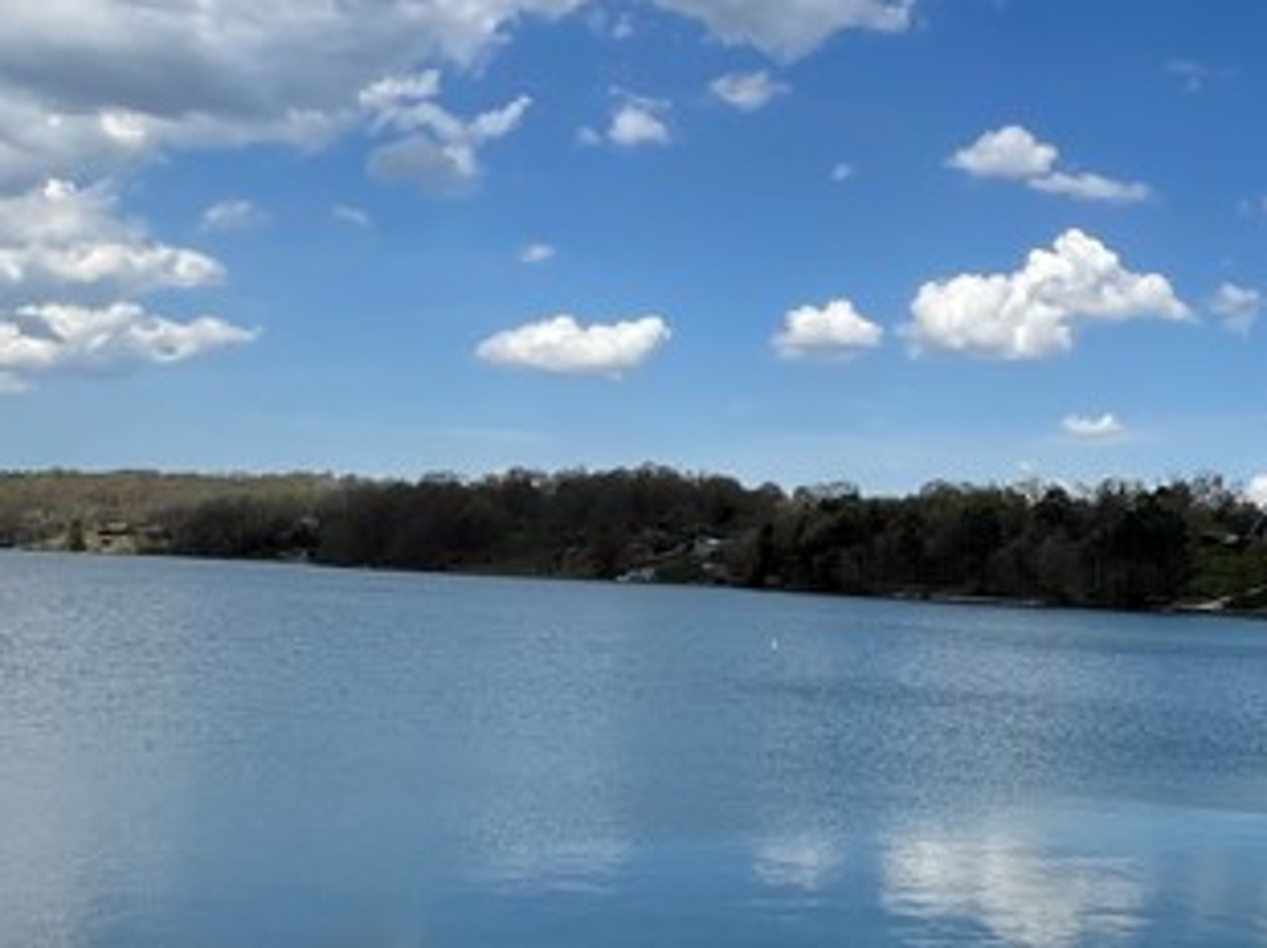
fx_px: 1573
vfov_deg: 33.5
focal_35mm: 43
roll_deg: -2.9
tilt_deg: +3.2
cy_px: 523
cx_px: 1341
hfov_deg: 37.8
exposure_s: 1/2481
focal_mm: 1.57
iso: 32
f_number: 1.8
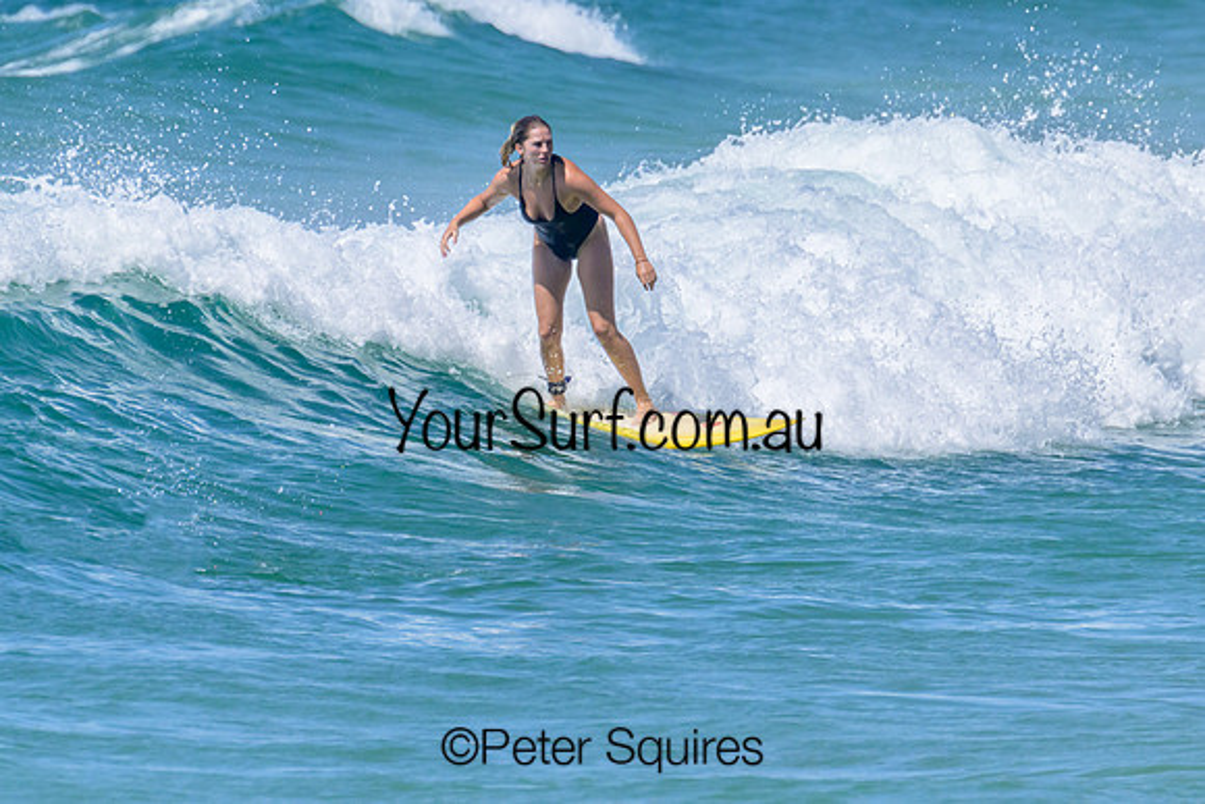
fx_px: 36385
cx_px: 488
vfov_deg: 1.3
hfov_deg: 1.9
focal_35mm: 1087
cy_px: 258
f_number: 16
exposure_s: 1/2000
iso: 1400
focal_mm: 800
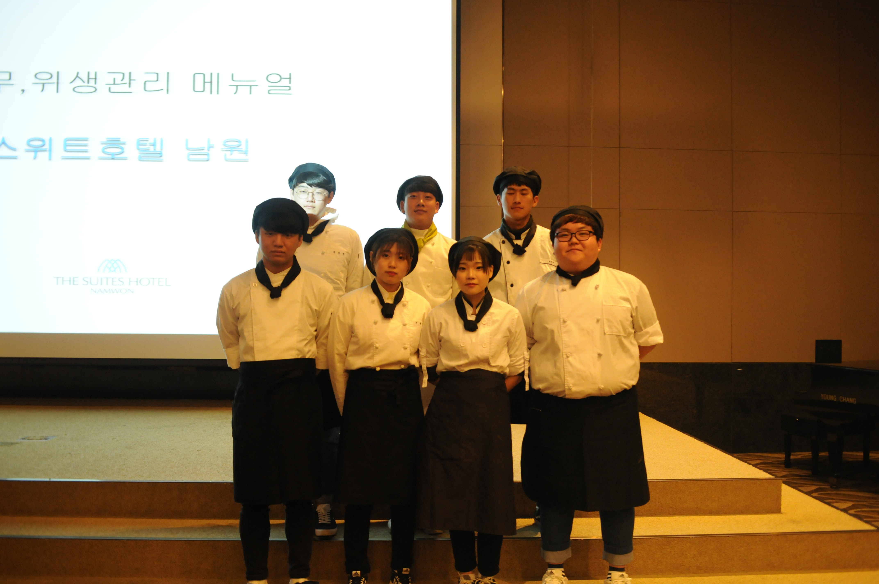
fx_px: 658
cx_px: 440
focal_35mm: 27
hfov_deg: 67.4
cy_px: 292
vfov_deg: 47.8
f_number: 2.8
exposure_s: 1/30
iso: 1250
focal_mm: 18
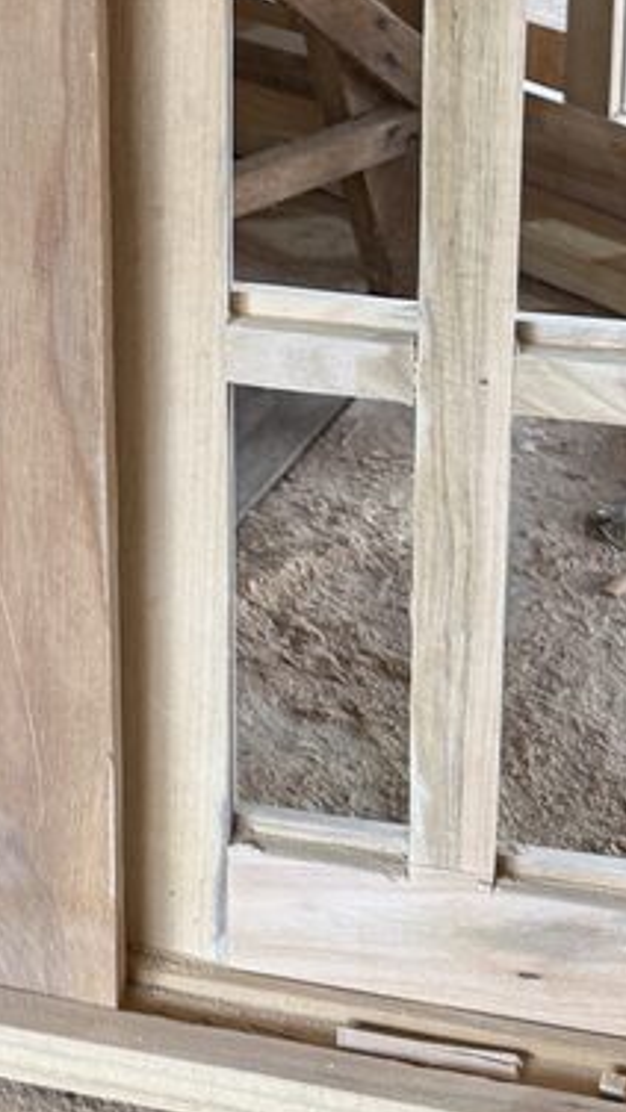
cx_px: -599
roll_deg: +5.2
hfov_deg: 11.3
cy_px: -124
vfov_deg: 20.9
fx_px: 2863
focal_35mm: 97
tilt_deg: -18.6
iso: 125
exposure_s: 1/60
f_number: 1.78
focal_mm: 6.76
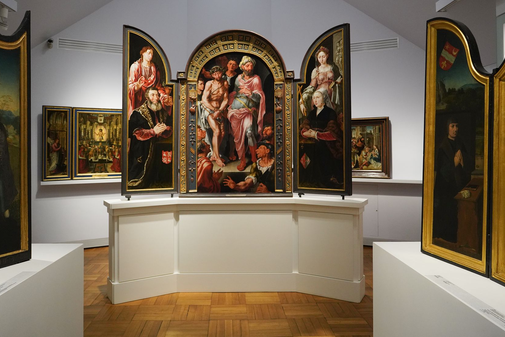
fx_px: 407
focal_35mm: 29
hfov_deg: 63.6
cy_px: 135
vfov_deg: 44.7
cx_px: 239
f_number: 4.5
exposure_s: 1/80
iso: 3200
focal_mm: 24
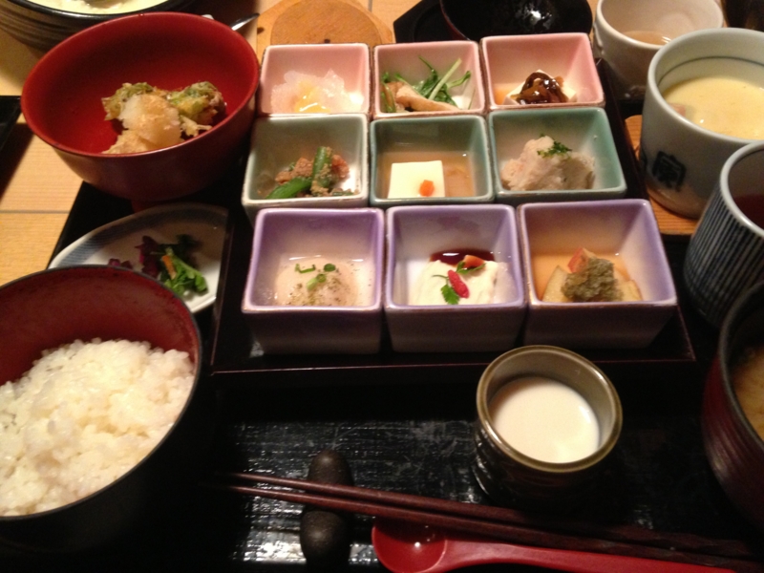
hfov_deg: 55.4
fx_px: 728
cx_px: 382
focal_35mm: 33
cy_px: 286
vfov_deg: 42.9
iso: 400
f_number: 2.4
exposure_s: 1/20
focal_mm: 4.13
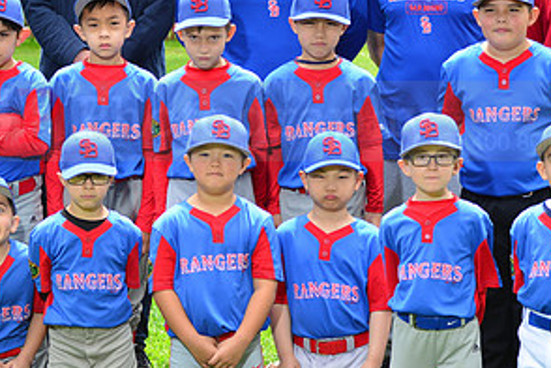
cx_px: 204
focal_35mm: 158
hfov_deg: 13.0
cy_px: 106
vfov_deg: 8.7
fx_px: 2418
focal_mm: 80
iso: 200
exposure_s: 1/200
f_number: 8
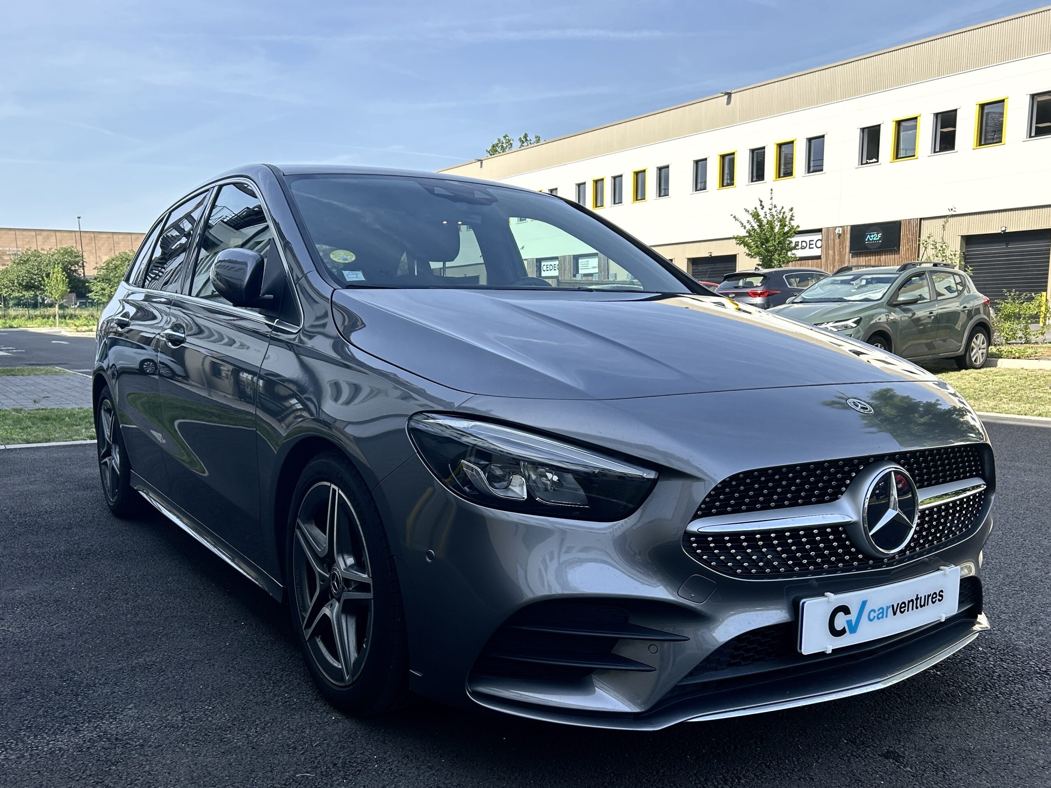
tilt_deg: -10.4
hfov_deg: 67.3
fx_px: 789
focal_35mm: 26
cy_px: 394
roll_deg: +0.4
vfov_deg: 53.1
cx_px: 526
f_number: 1.5
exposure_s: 1/1621
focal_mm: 5.7
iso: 50
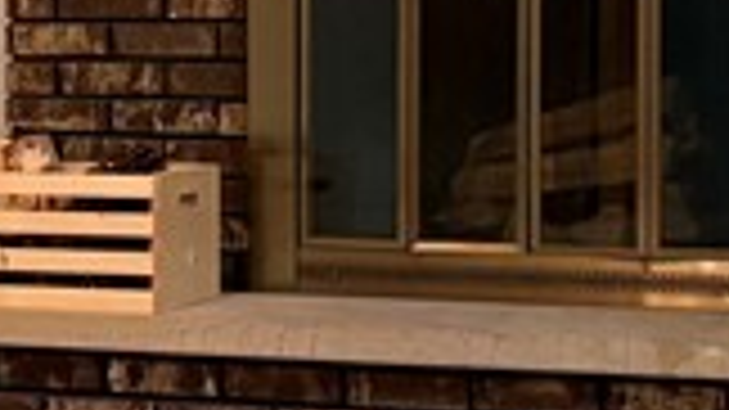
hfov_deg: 11.6
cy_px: 149
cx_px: -328
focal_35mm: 179
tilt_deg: -2.7
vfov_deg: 6.8
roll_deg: +1.0
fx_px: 3459
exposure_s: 1/60
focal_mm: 5.96
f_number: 1.6
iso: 400
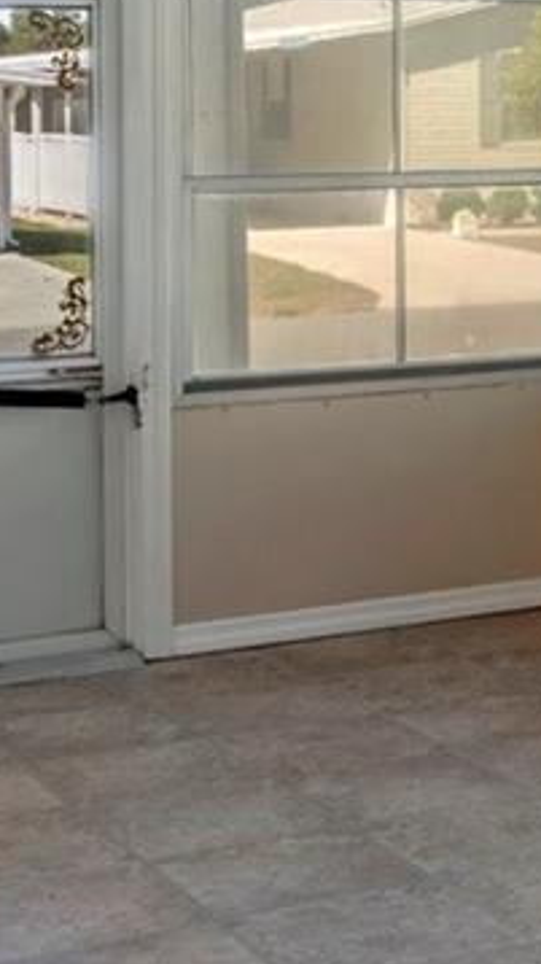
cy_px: 210
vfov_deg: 23.0
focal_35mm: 91
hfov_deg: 12.6
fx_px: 2333
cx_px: 794
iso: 800
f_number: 8
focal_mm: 13
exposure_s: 1/250
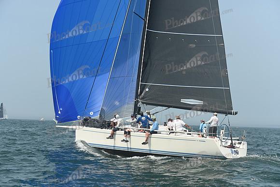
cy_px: 94
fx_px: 545
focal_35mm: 70
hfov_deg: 28.8
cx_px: 140
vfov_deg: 19.5
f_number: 6.3
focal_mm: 70
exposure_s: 1/1250
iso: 320
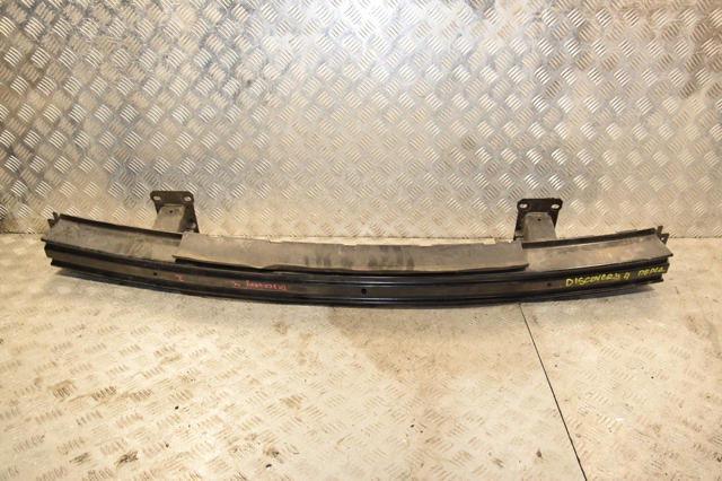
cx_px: 361
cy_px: 240
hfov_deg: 59.5
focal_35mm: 32
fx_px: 631
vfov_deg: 41.7
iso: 800
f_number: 6.3
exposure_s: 1/200
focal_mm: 21
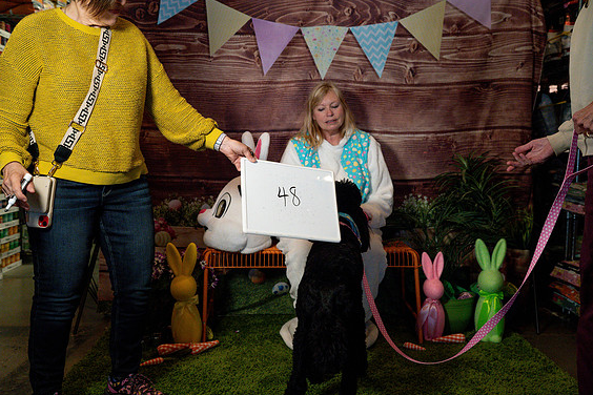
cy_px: 198
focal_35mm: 36
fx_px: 593
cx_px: 291
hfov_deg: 53.1
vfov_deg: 36.9
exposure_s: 1/500
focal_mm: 35
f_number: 4.5
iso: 8000
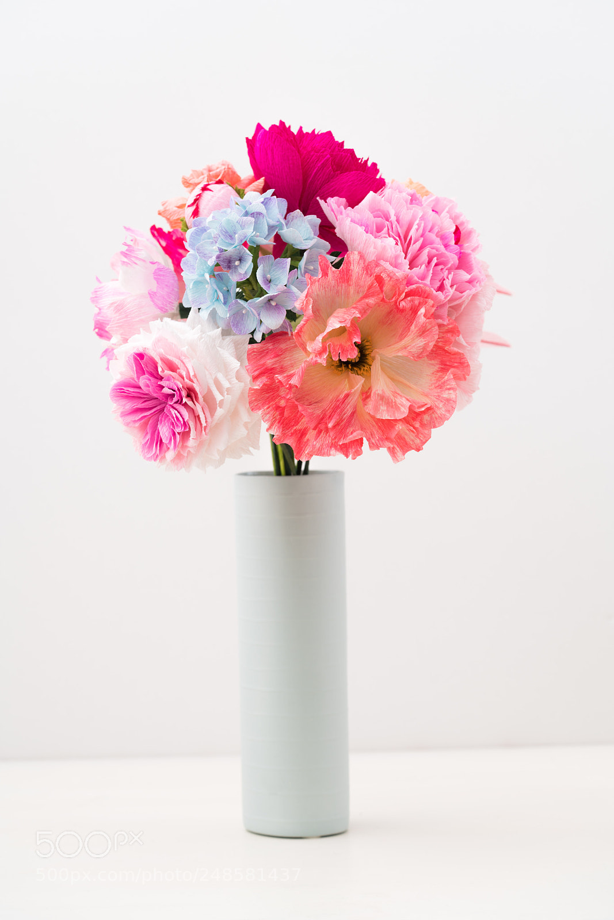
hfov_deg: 15.2
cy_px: 460
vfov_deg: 22.6
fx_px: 2302
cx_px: 307
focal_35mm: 90
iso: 100
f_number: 6.3
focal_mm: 90
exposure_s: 1/125
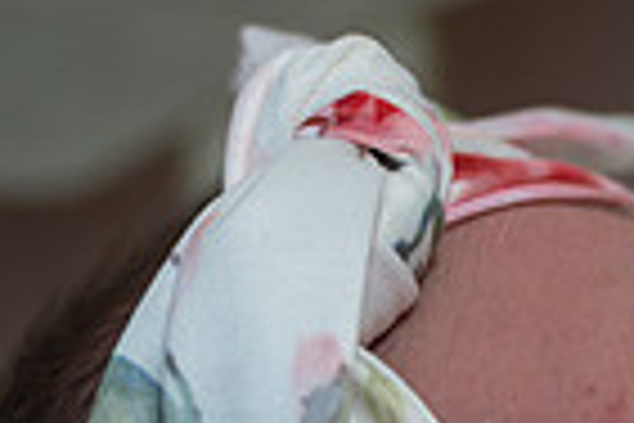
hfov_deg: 8.5
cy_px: 845
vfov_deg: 5.8
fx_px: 4085
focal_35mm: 232
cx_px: 1146
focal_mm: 54
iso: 3200
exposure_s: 1/320
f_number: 4
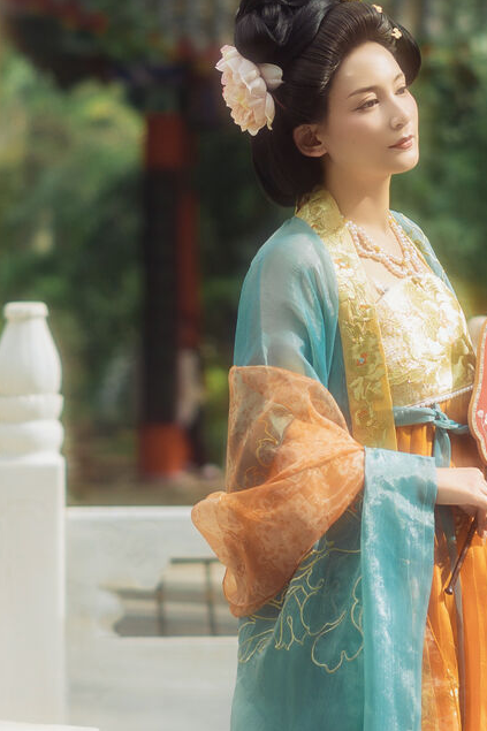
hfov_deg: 5.7
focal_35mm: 241
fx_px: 4893
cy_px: 231
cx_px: 182
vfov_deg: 8.5
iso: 100
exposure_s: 1/640
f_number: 2.2
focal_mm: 85
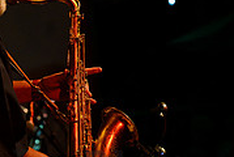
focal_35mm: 188
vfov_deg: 7.3
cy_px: 194
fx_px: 1224
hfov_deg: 10.9
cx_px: 58
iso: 6400
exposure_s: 1/200
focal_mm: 75
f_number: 3.2
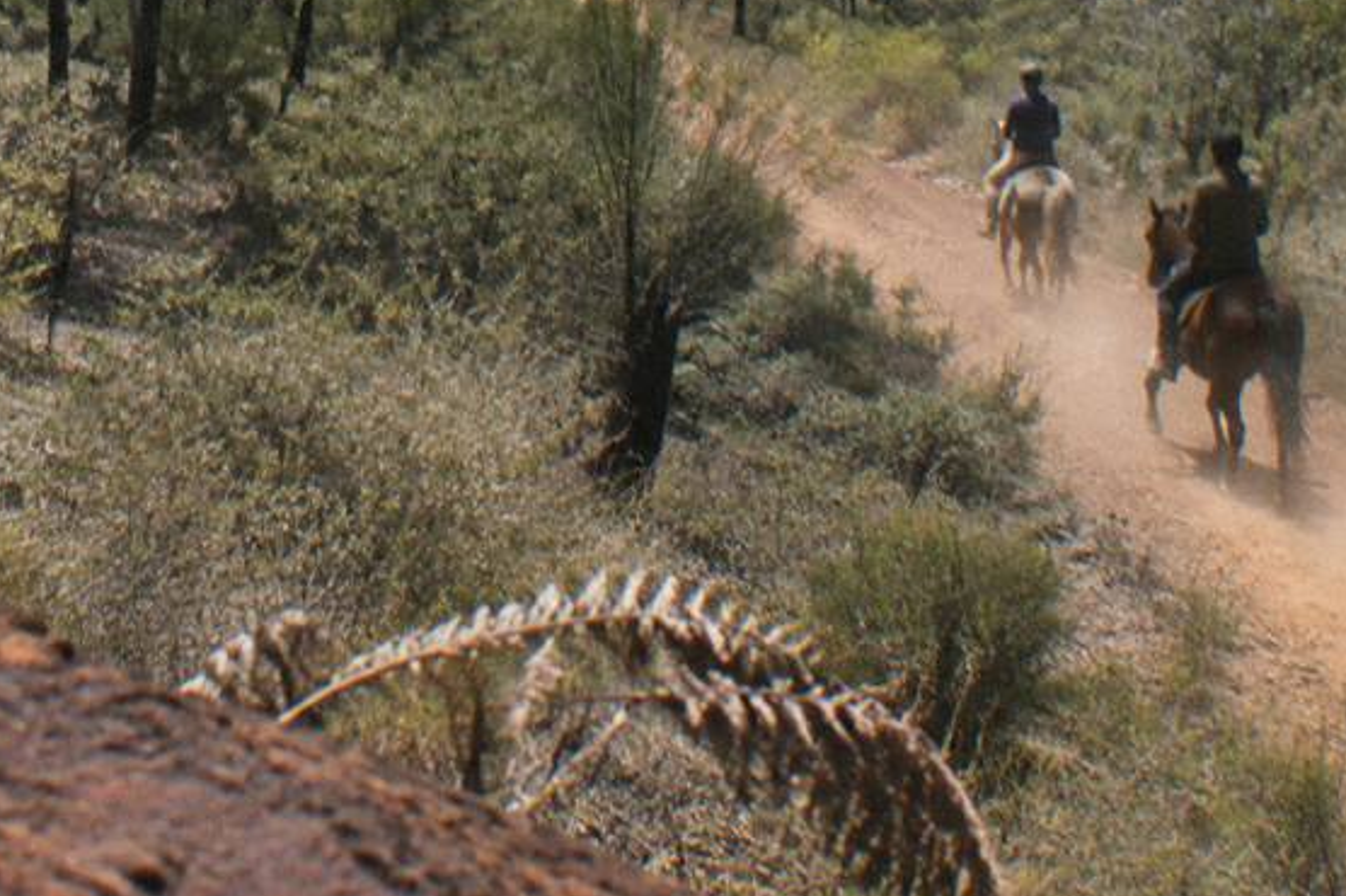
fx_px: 2354
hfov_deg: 31.9
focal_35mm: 63
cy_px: 153
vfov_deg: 21.2
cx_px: 680
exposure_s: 1/1000
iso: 320
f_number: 4
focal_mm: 35
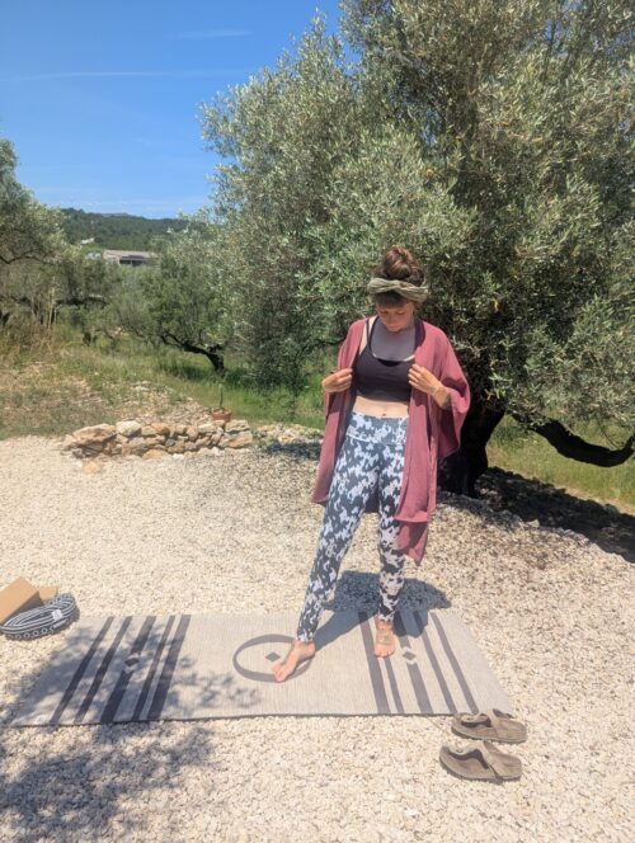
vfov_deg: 71.5
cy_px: 422
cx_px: 318
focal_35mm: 24
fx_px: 586
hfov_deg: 56.9
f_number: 1.85
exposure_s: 1/2632
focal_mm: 6.81
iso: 46
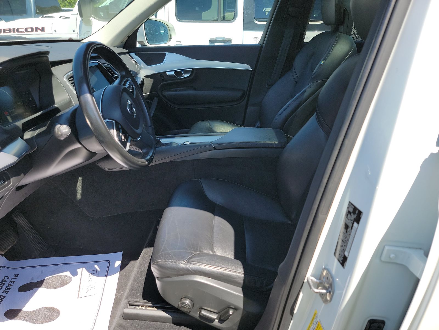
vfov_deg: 56.8
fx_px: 304
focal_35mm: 24
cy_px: 165
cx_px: 220
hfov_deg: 71.6
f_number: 1.8
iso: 50
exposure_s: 1/212
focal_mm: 6.7
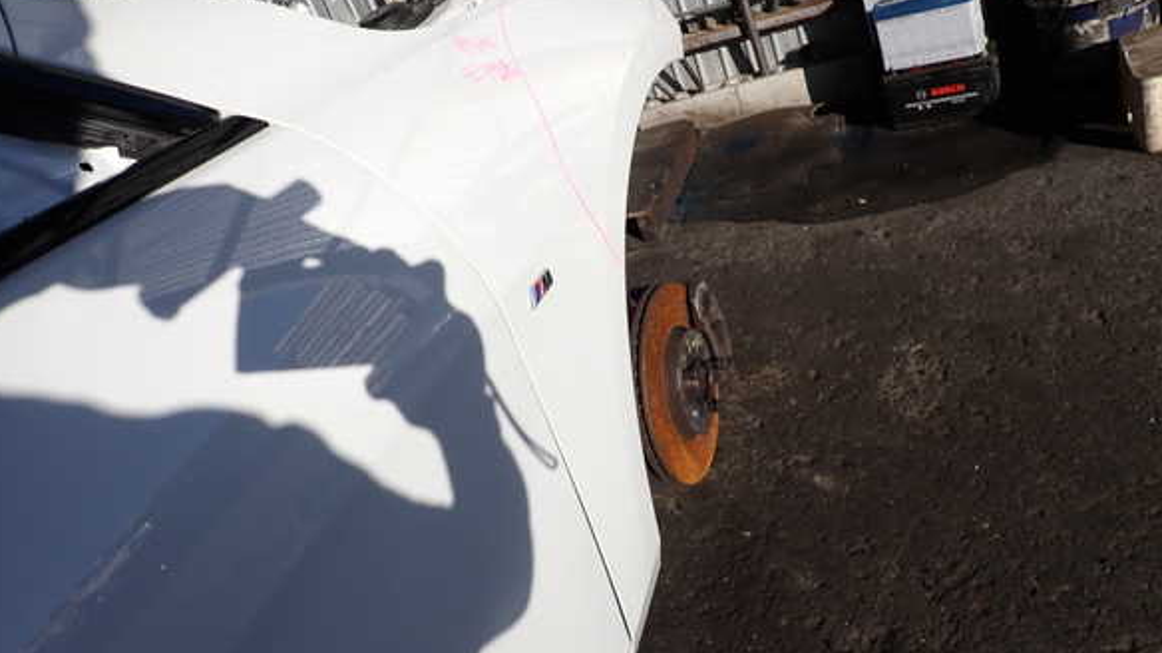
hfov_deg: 67.9
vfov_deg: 41.4
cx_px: 583
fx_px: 862
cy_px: 309
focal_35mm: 28
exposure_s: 1/320
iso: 100
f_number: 8
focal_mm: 4.5
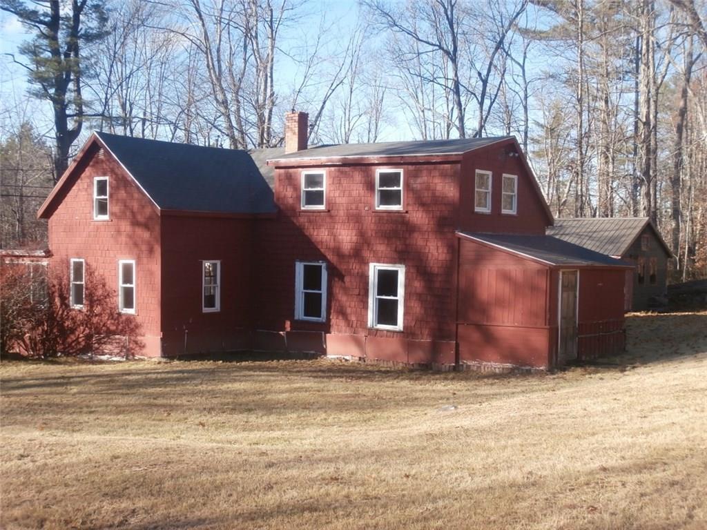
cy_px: 265
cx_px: 354
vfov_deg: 30.9
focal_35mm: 47
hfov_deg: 40.4
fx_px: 960
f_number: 4.2
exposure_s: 1/200
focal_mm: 8.29
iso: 100
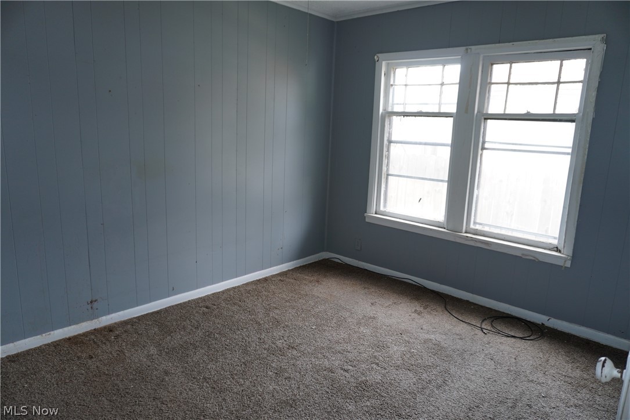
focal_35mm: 24
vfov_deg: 53.2
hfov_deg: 73.7
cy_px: 210
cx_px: 315
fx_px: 420
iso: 250
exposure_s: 1/60
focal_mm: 16
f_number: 4
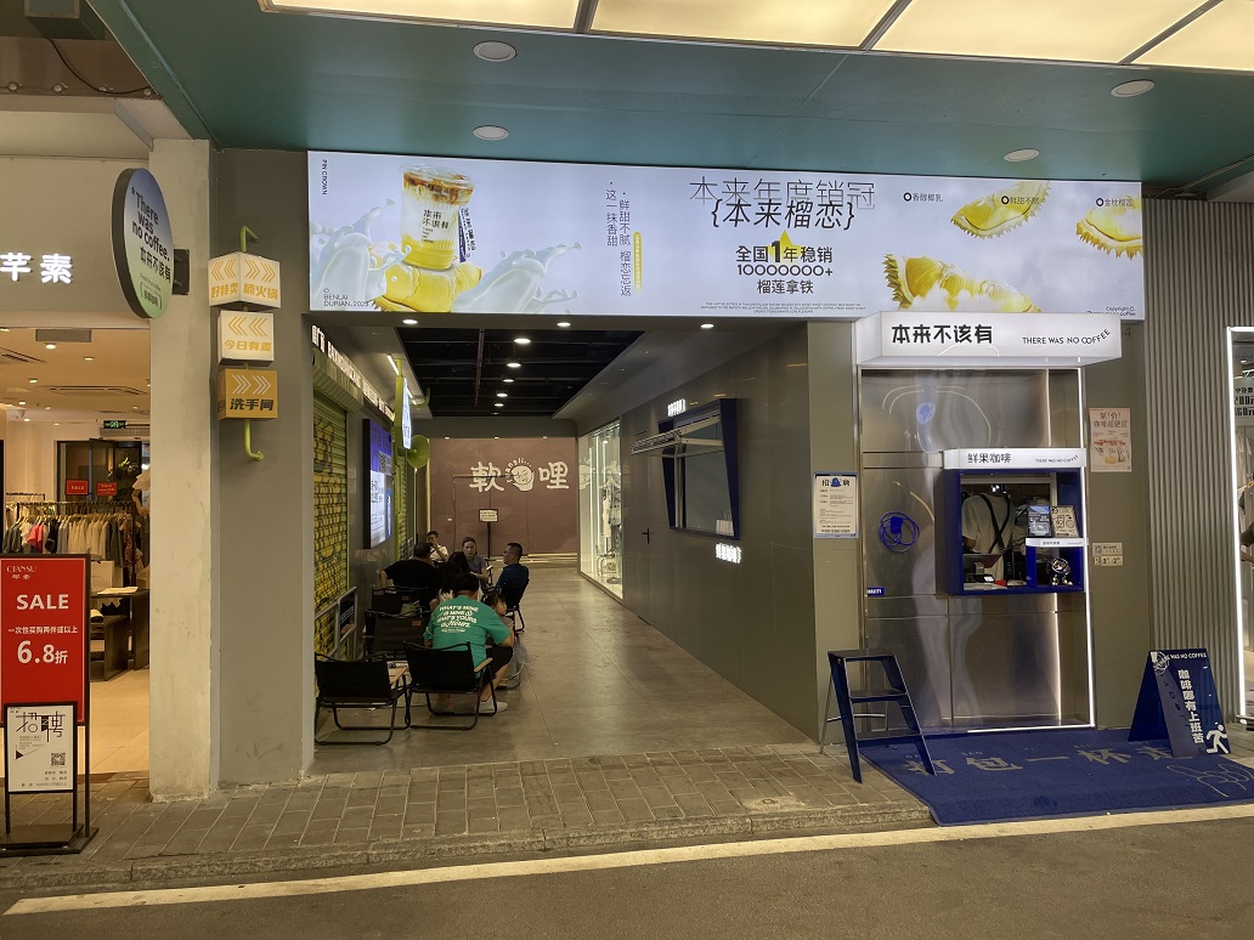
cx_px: 627
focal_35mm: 26
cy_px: 470
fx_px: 942
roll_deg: +0.6
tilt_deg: +2.6
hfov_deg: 67.3
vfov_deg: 53.1
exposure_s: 1/251
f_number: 1.6
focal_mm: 4.2
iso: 40
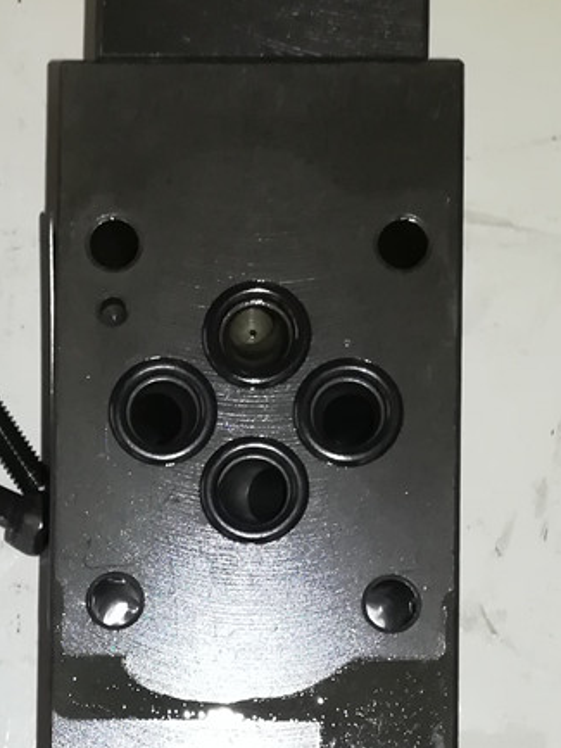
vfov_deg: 23.8
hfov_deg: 18.3
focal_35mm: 80
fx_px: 1728
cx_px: 114
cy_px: 664
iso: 320
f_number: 2.2
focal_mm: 3.83
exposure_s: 1/30
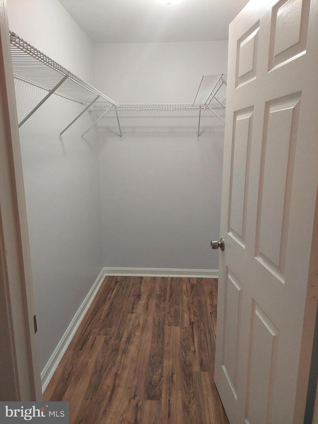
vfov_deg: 71.6
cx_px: 159
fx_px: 294
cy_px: 212
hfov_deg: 56.8
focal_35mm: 24
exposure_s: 1/120
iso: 320
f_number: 1.8
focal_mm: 5.23
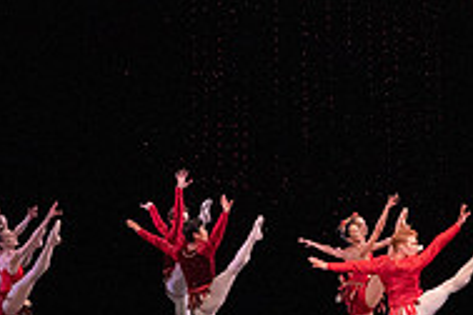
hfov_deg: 6.7
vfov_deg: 4.5
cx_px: 523
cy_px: 59
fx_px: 4033
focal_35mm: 307
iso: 16000
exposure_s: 1/500
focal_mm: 100
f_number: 11
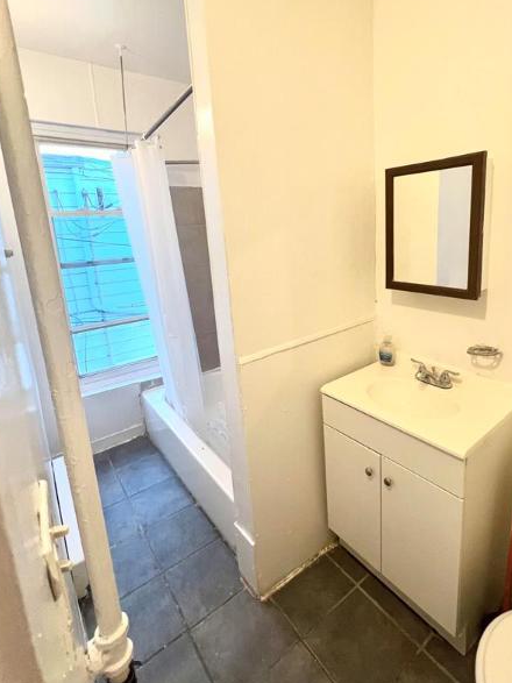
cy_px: 298
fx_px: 335
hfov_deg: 74.1
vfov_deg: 90.6
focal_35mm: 17
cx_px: 299
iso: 250
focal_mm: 1.57
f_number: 1.8
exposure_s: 1/120
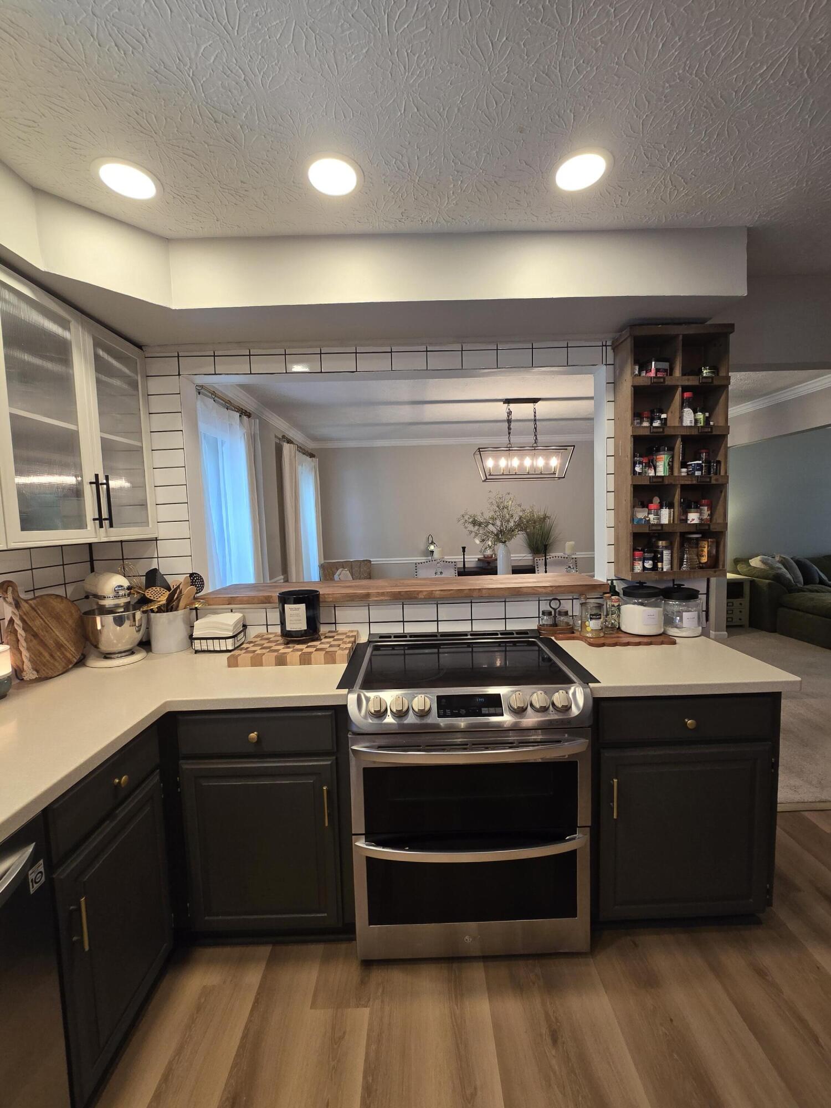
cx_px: 416
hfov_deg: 89.9
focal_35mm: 13
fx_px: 416
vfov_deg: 106.2
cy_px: 554
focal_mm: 2.2
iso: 125
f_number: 2.2
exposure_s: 1/60
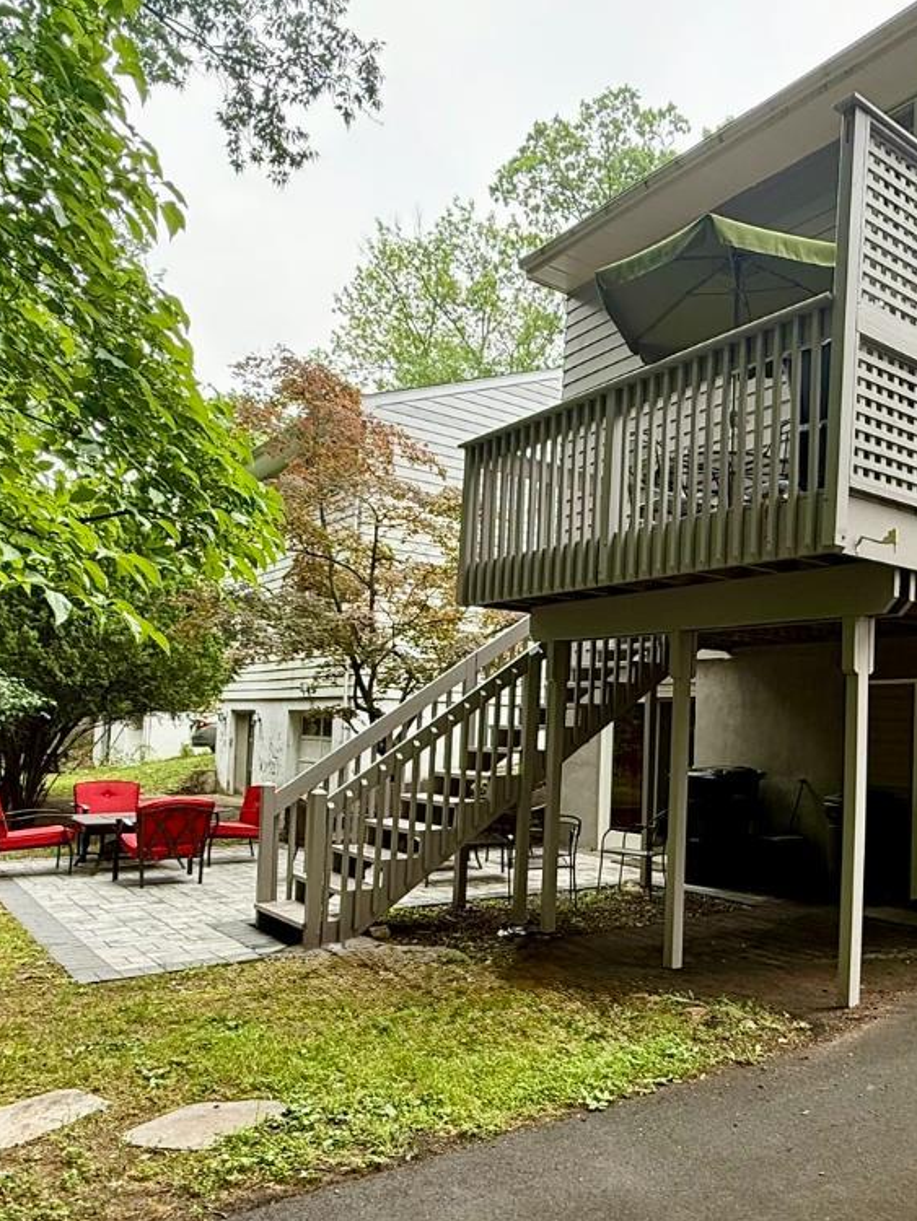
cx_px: 722
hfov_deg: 47.3
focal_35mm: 28
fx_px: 988
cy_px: 681
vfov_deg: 63.2
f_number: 2.2
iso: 64
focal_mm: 2.22
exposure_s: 1/124
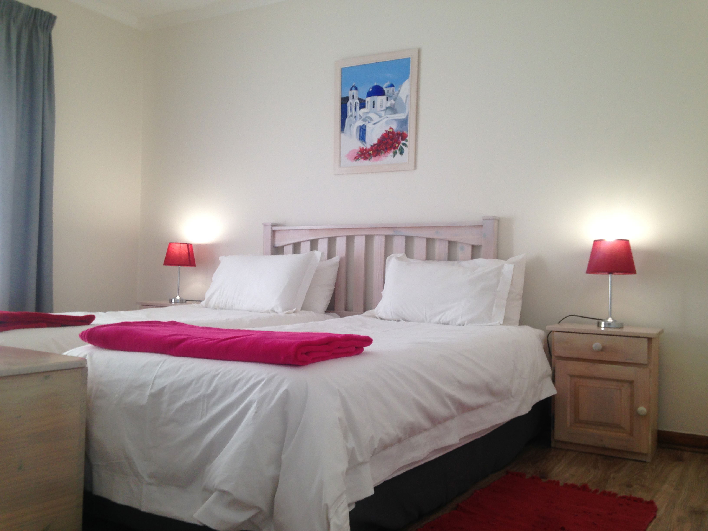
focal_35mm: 33
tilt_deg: +0.4
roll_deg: -0.8
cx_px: 354
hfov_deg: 55.4
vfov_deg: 42.9
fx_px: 675
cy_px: 266
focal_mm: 4.12
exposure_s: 1/40
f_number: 2.4
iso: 50
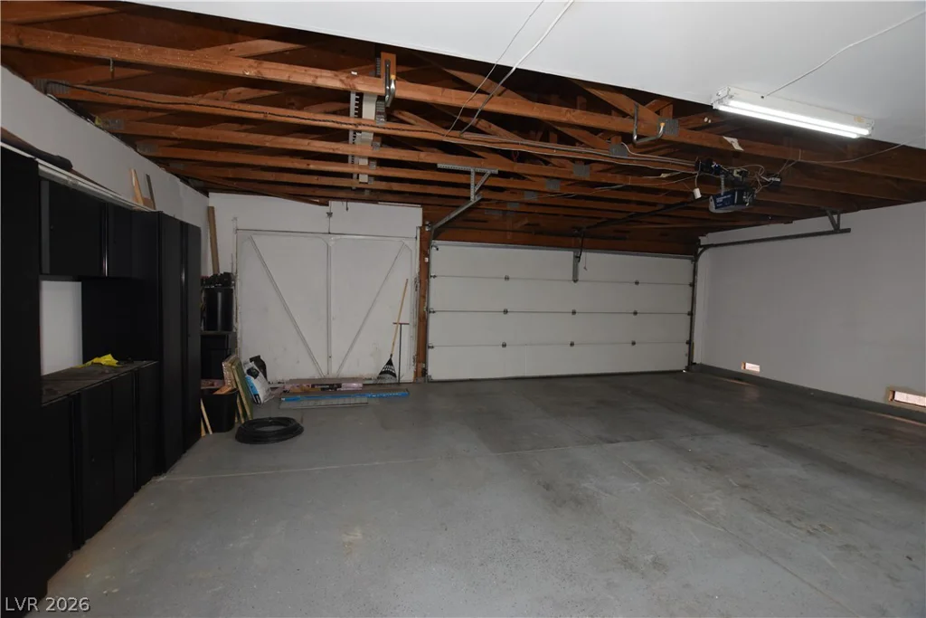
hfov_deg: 100.4
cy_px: 309
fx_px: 386
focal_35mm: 15
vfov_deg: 77.3
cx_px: 463
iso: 800
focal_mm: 10
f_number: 4.5
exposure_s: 1/80
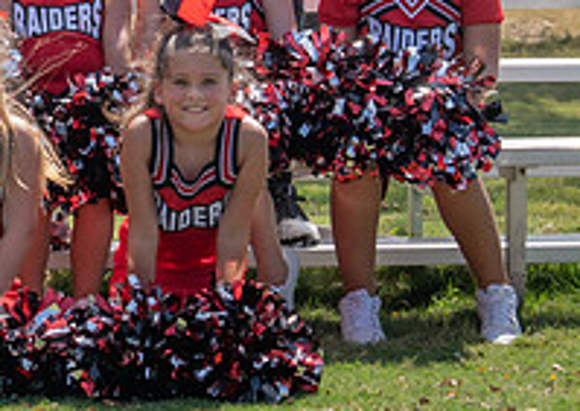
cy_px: -74
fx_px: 4091
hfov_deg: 8.0
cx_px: -100
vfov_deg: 5.7
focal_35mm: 249
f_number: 5
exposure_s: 1/400
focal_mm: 70
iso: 100
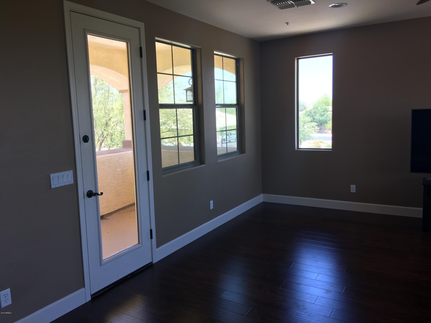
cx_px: 216
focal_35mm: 29
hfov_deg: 61.7
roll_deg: +2.0
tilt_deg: -6.3
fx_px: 361
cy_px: 162
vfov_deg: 48.2
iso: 32
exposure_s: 1/120
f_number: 2.2
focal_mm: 4.15
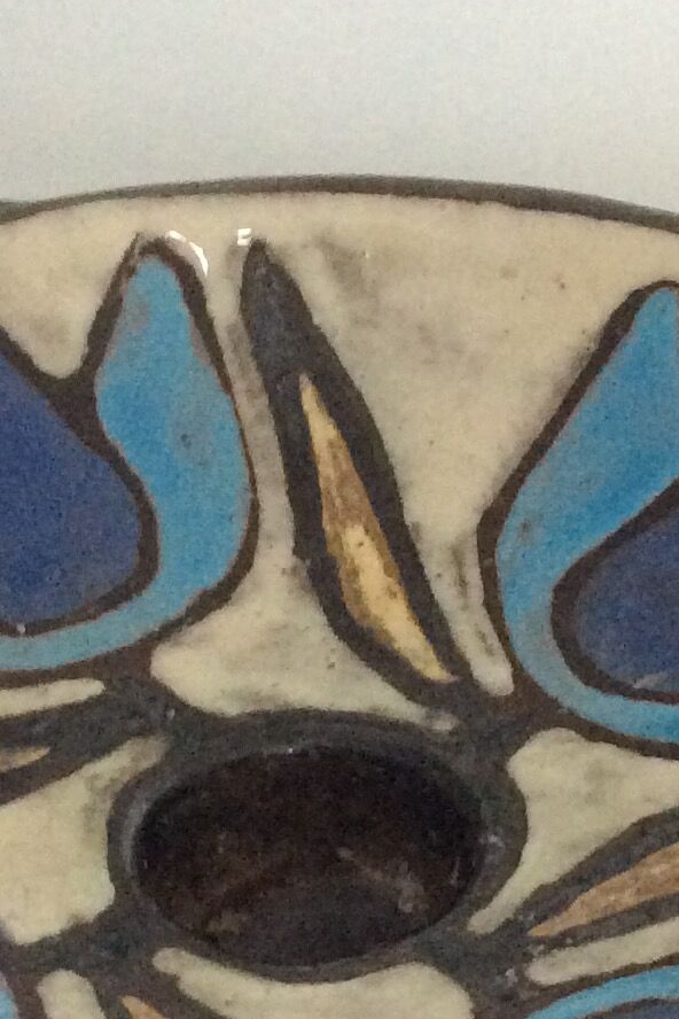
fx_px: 2744
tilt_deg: -34.0
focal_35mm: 97
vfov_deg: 21.0
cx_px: 395
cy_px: 669
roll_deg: +1.2
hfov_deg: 14.1
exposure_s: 1/17
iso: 250
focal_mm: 3.3
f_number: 2.4
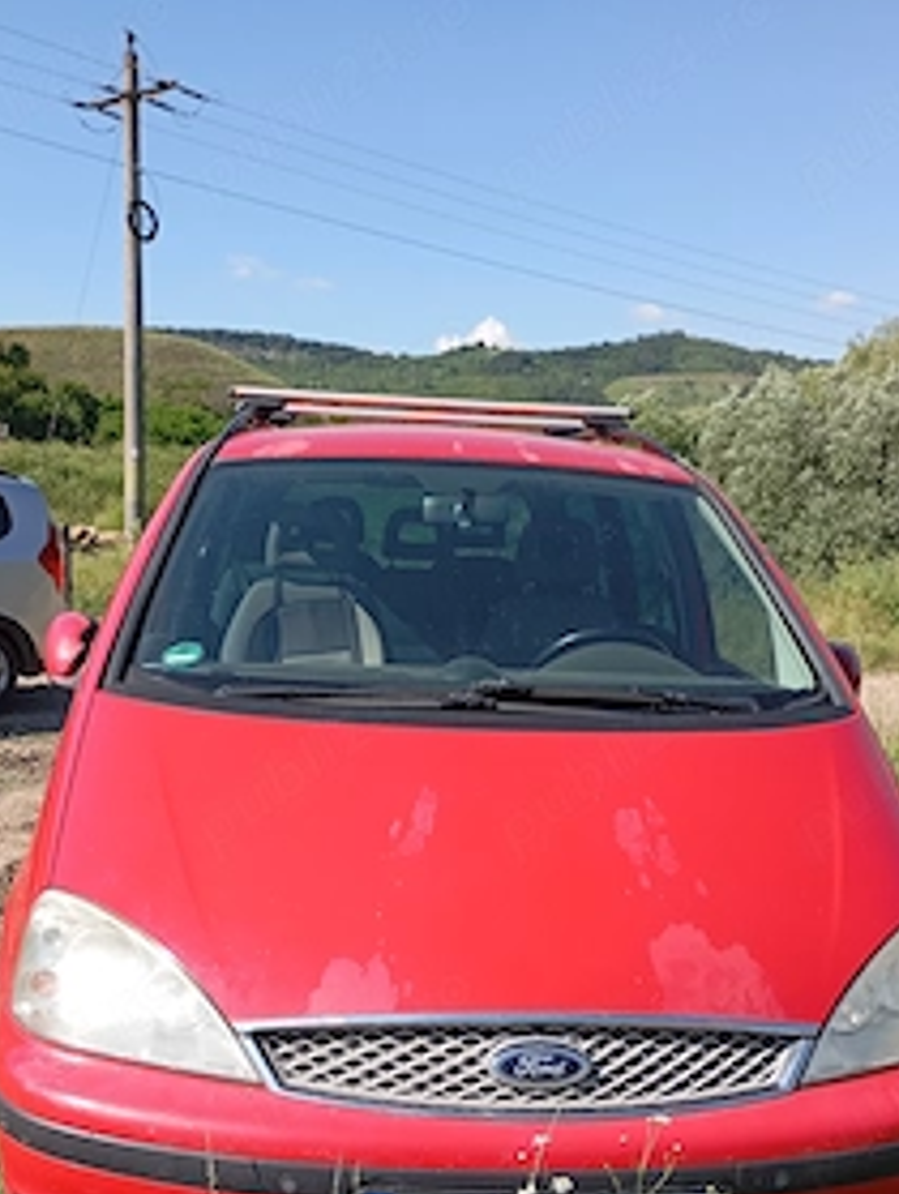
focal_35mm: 40
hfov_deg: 36.0
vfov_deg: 45.9
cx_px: 484
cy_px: 813
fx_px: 1382
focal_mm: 4.27
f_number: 1.8
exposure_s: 1/401
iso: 100
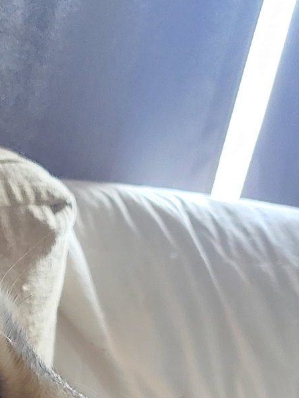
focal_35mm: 93
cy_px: 570
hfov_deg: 15.2
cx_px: -78
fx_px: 1071
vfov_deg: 18.9
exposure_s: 1/40
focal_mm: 4.3
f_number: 1.5
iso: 640
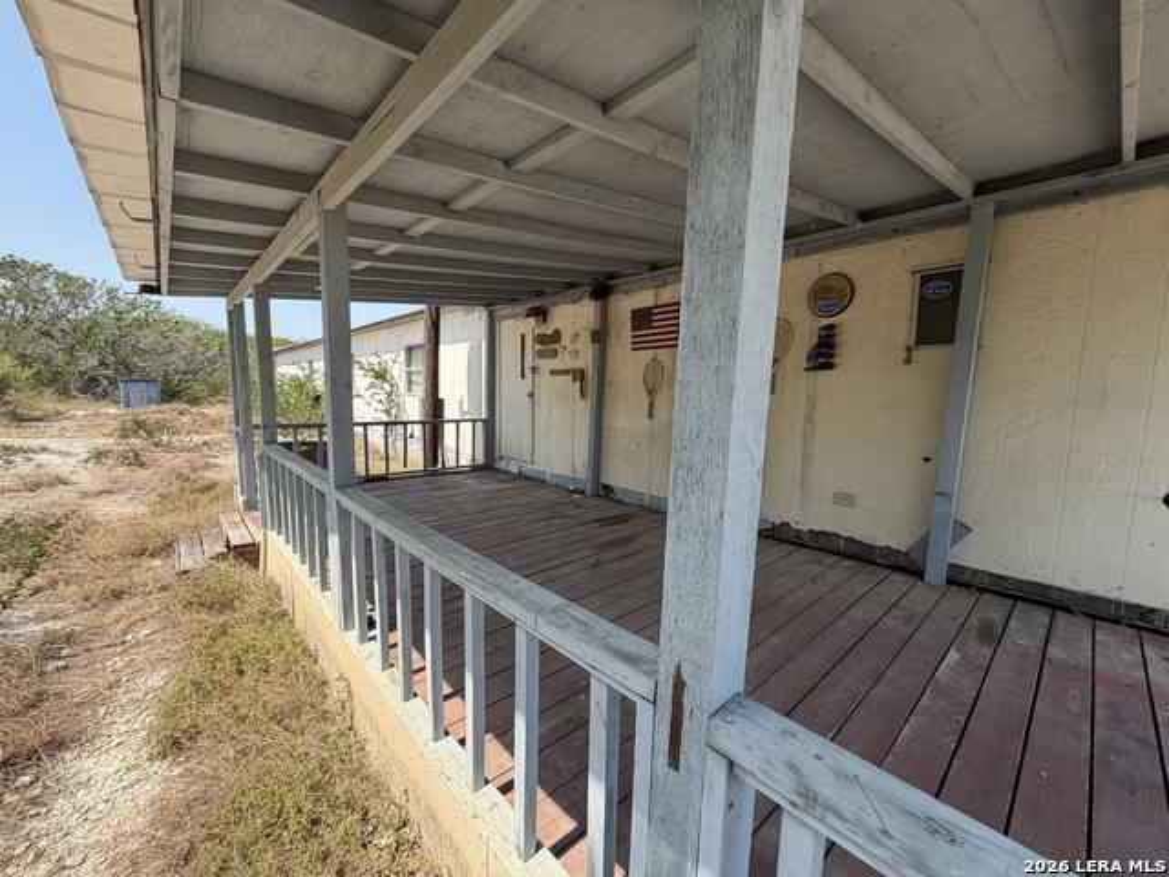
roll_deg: -0.9
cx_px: 584
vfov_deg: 85.7
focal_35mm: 14
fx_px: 473
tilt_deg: -6.9
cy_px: 438
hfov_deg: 102.1
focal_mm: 2.22
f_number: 2.2
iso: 64
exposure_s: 1/502
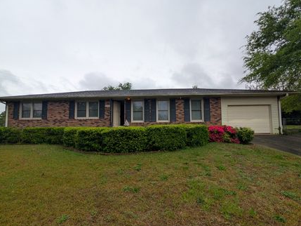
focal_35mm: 14
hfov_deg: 102.0
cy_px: 119
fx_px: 122
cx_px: 148
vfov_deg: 85.6
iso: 51
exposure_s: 1/1224
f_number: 1.7
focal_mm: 2.02
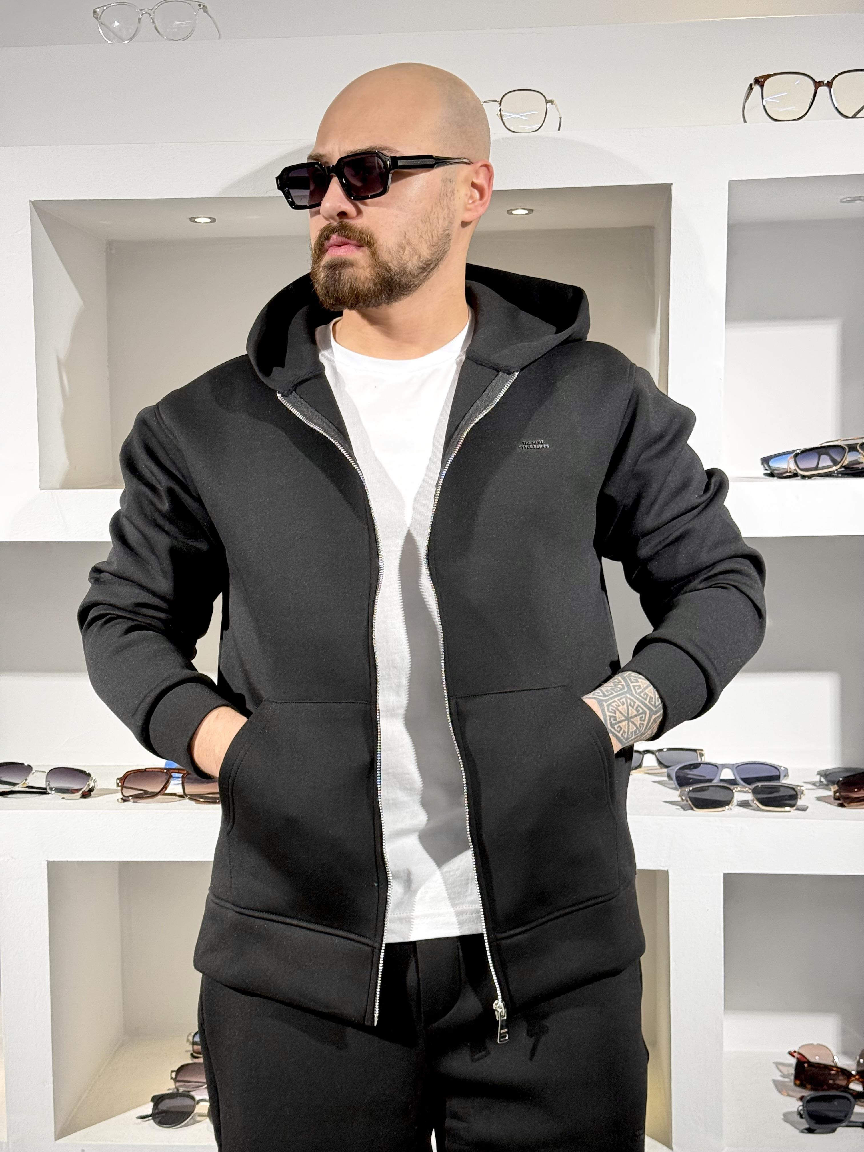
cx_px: 432
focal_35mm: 48
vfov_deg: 39.7
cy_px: 576
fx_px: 1597
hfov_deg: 30.3
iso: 125
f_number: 1.78
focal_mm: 6.76
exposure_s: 1/100
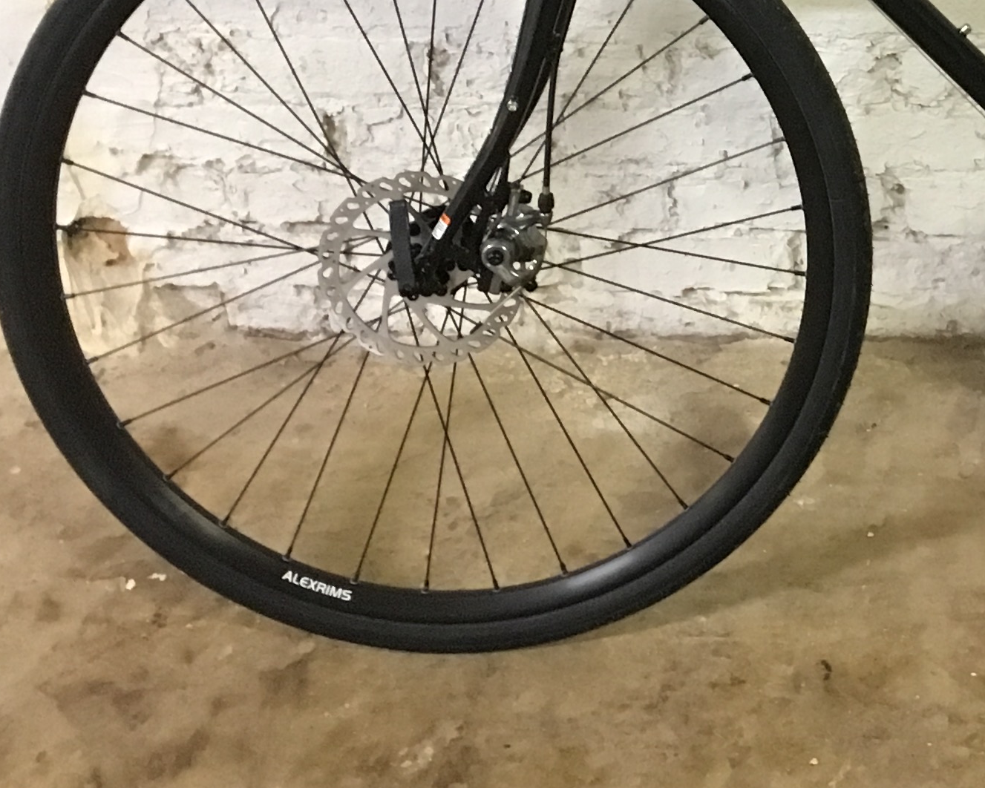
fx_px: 2507
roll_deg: +1.7
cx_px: 1087
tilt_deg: -25.2
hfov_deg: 21.1
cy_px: -101
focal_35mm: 86
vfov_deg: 17.2
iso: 250
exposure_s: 1/15
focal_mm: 4.15
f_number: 2.2
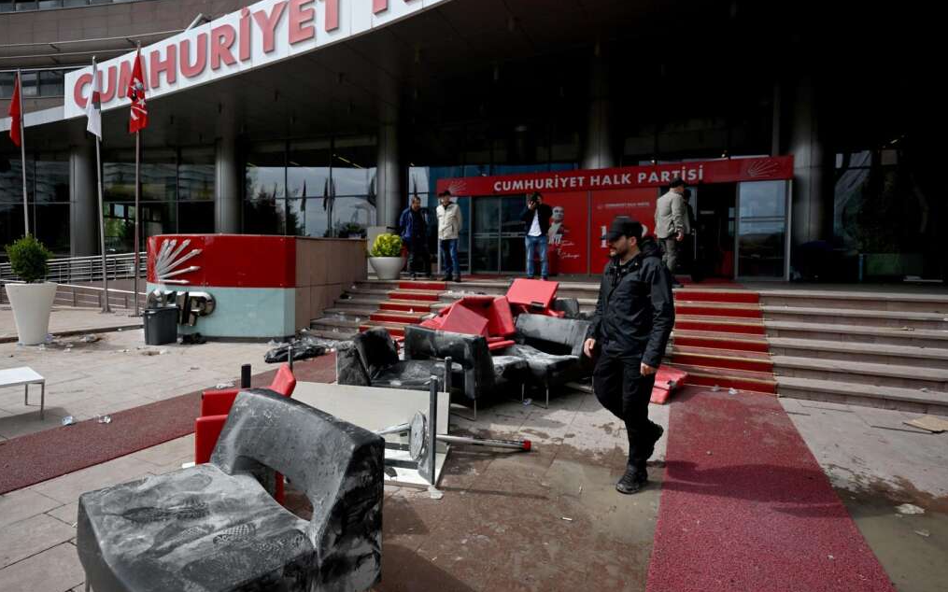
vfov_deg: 64.9
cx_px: 430
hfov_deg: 90.8
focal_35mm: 18
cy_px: 276
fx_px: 465
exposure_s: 1/8000
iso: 400
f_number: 2.8
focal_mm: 14
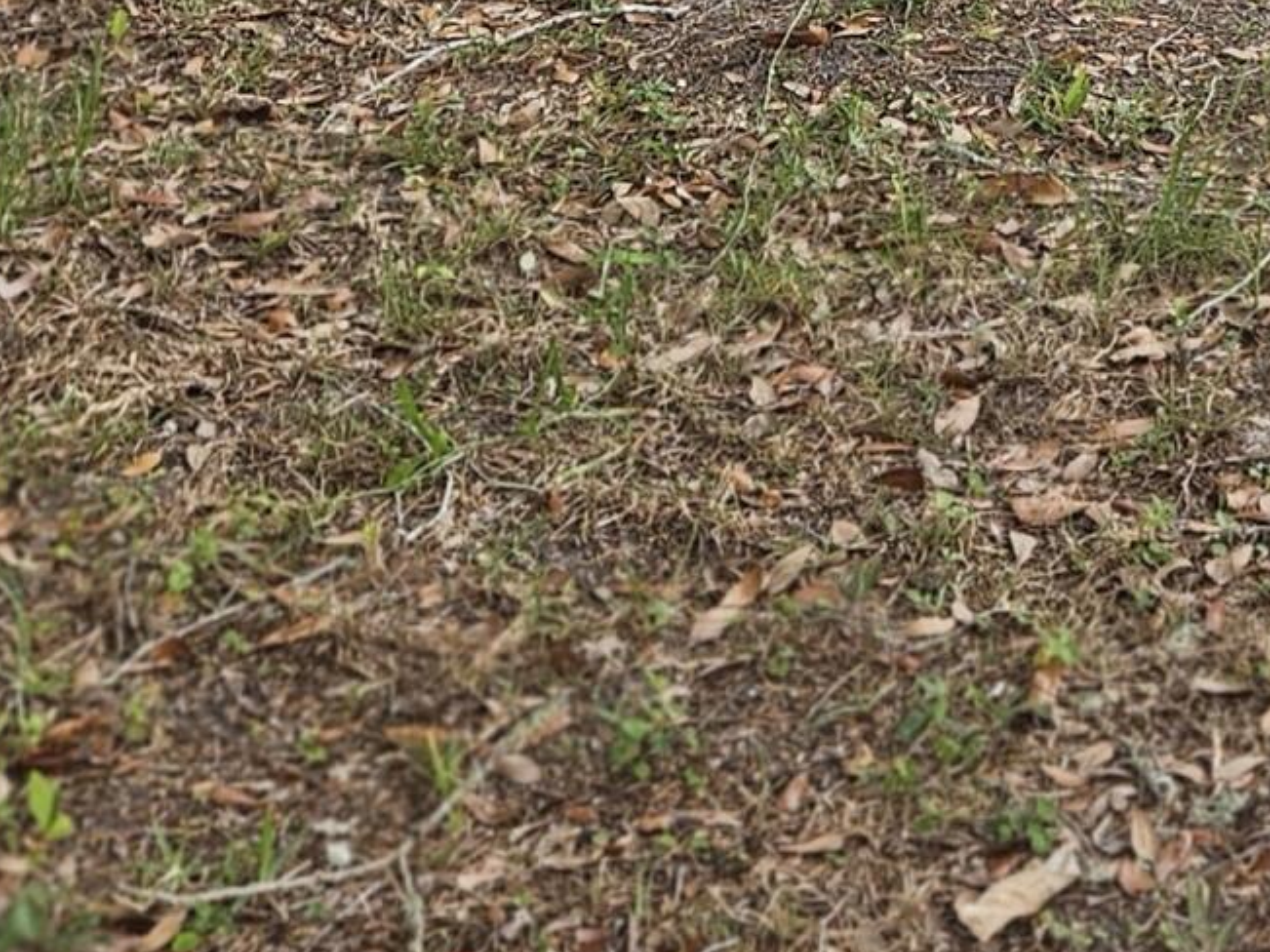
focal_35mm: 106
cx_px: 1623
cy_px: -710
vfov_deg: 12.8
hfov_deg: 17.5
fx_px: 3888
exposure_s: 1/265
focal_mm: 5.4
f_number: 1.8
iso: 25
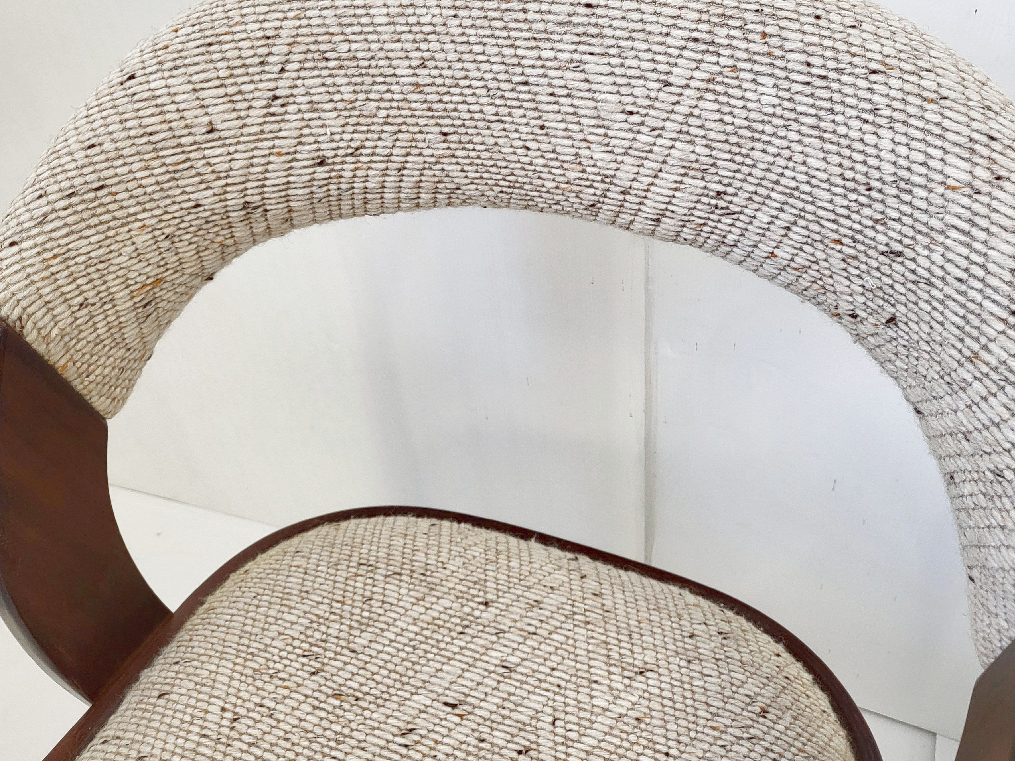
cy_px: 309
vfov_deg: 41.6
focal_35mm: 34
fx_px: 997
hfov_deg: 53.8
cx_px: 581
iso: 250
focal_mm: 4.25
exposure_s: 1/100
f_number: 1.8
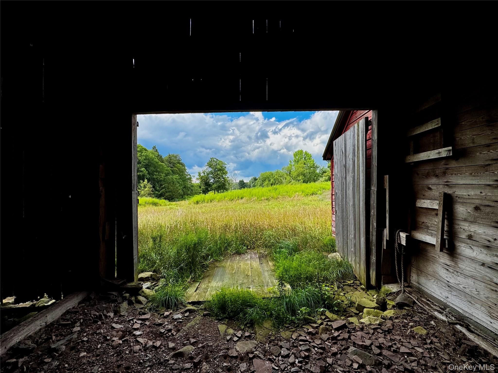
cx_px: 249
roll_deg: +0.0
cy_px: 186
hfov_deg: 102.1
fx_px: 201
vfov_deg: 85.7
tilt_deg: -1.2
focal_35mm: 14
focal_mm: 2.22
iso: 50
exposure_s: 1/1277
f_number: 2.2
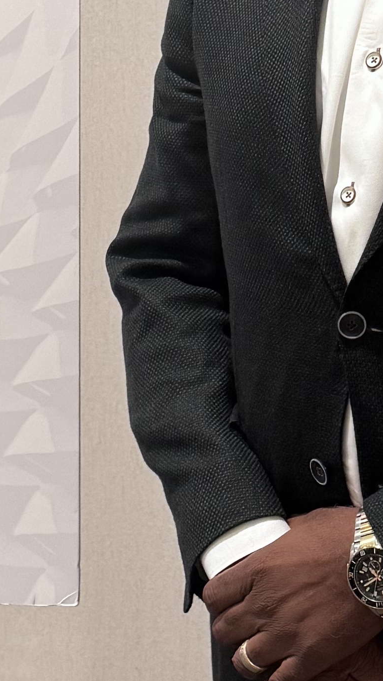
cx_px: 28
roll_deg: +1.1
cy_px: 210
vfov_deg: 19.5
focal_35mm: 109
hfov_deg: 11.0
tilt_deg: -10.4
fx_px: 1967
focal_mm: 6.76
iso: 160
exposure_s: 1/60
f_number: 1.78
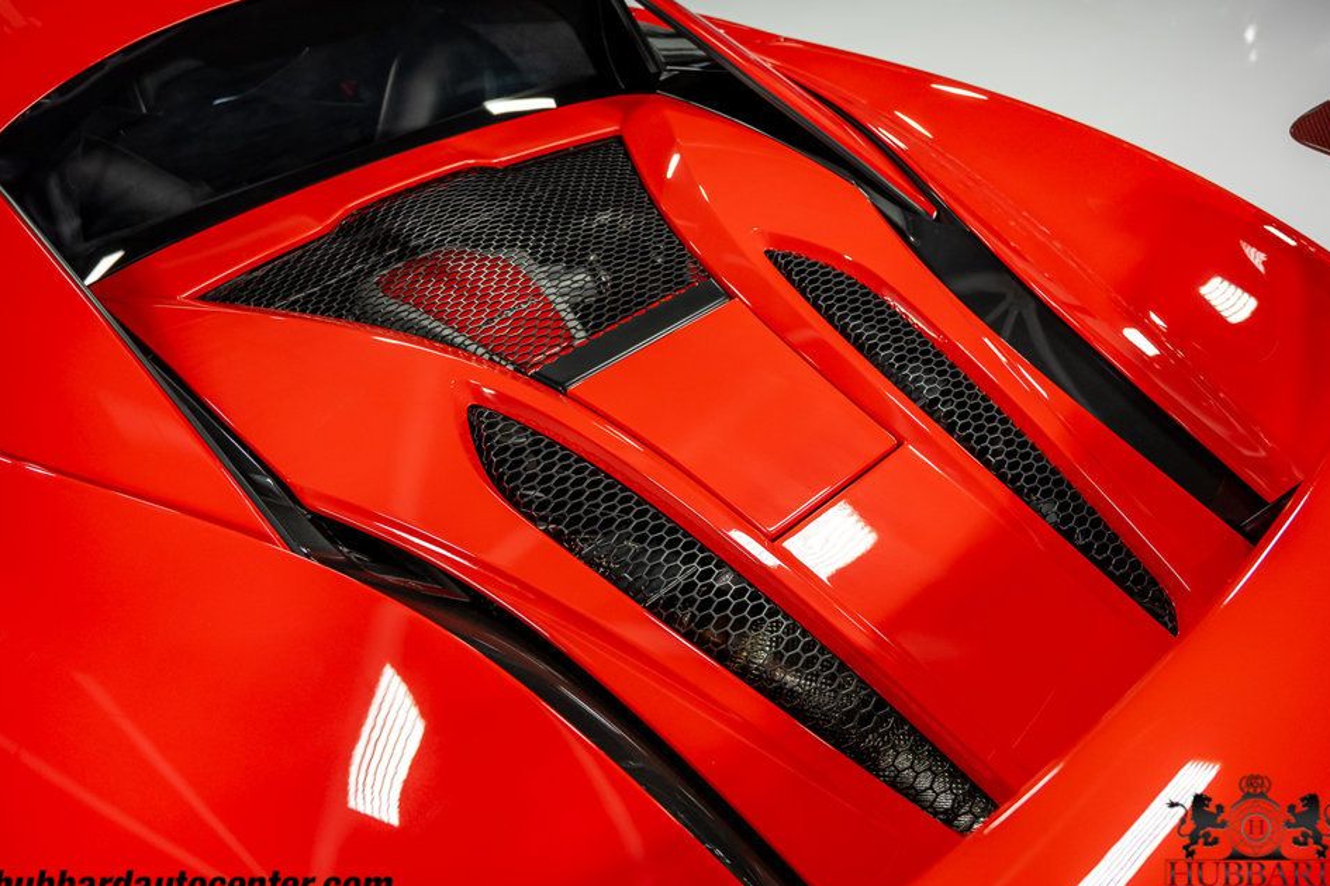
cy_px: 458
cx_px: 673
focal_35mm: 26
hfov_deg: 69.4
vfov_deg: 49.5
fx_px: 960
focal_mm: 24
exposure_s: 1/60
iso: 800
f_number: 5
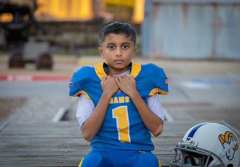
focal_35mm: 94
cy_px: 92
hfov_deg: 21.4
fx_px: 634
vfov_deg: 15.1
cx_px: 118
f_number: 2.8
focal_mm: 81
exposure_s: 1/320
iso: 320
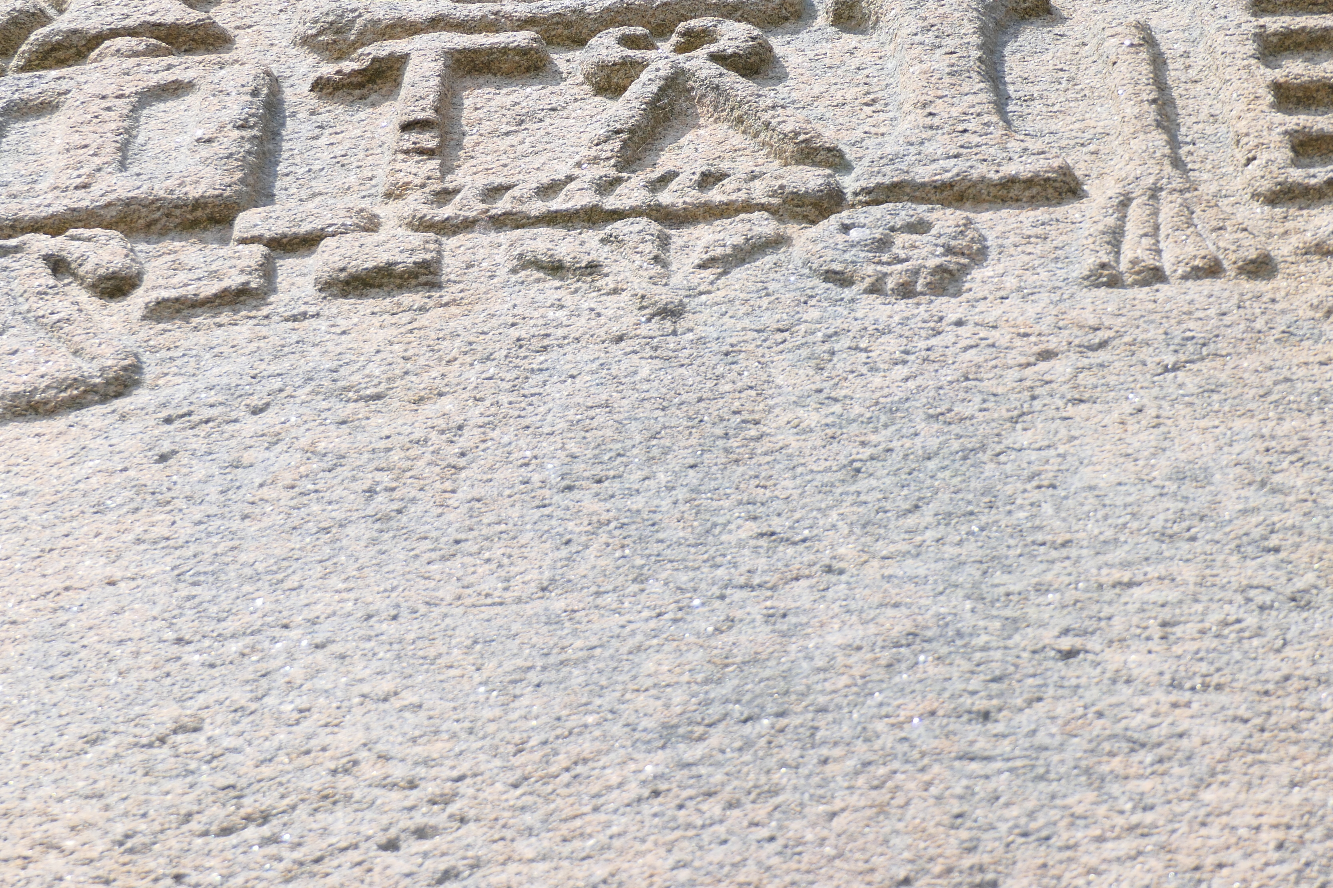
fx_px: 4443
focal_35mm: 120
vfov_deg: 11.4
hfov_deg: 17.1
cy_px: 233
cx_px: 619
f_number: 4
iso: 125
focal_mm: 26.6
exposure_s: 1/1000
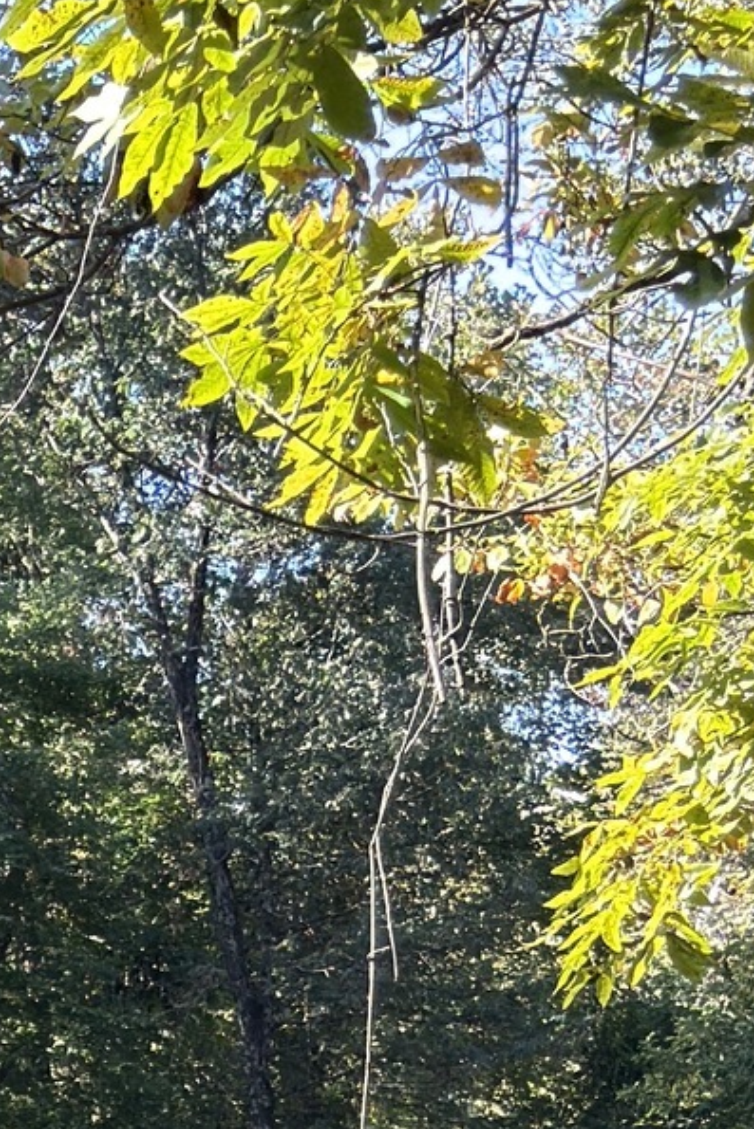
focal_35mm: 161
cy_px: 1588
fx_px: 5055
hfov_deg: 8.3
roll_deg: -1.1
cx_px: -463
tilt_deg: -1.1
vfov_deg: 12.3
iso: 80
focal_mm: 6.76
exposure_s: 1/333
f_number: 1.78
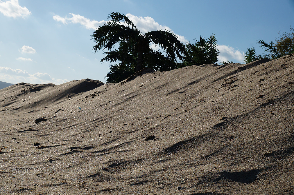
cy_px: 98
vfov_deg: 22.6
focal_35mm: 60
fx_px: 489
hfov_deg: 33.4
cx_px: 147
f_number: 13
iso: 100
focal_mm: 40
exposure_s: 1/400
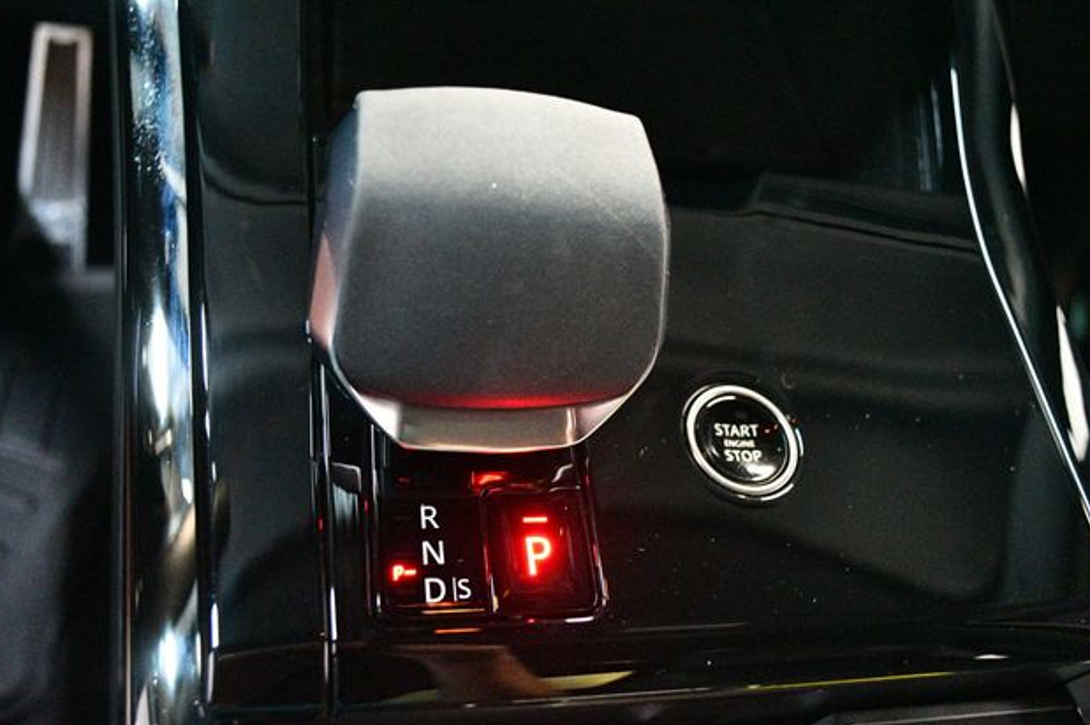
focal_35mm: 31
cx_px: 548
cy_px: 371
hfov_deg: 60.3
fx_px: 938
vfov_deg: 42.3
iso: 12800
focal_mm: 20
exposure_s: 1/40
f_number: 3.8
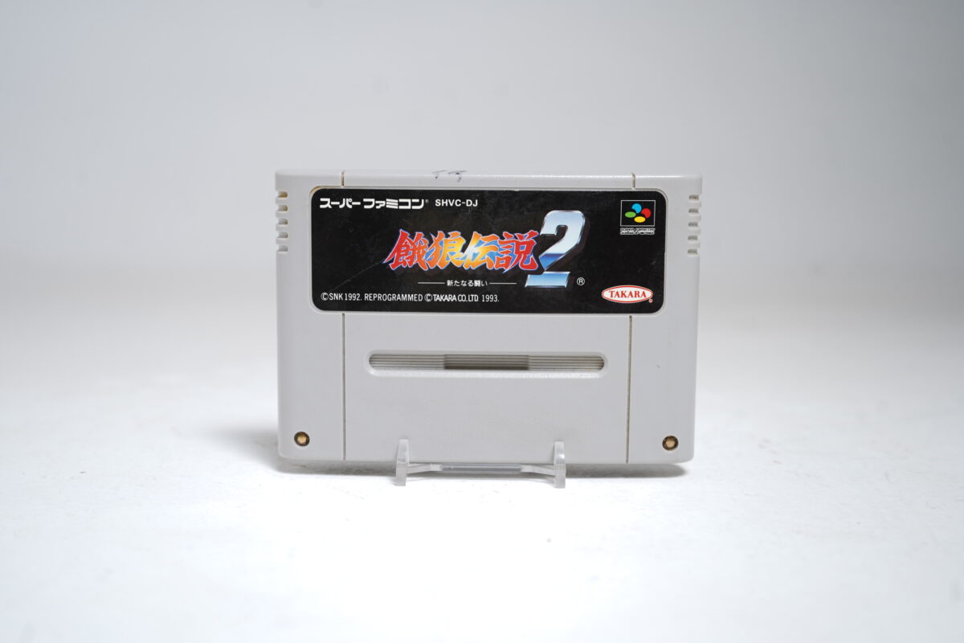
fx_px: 1098
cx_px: 482
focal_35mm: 41
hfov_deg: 47.4
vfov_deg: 32.6
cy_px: 322
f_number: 5
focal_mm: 41
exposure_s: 1/4
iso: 64
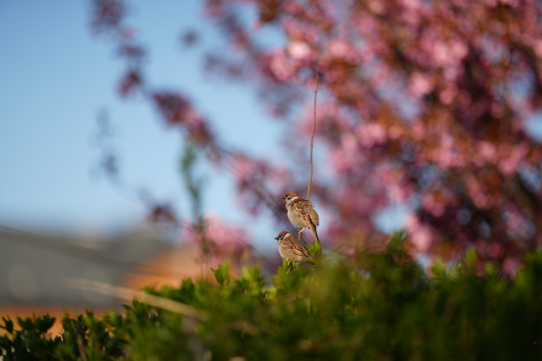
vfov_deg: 10.2
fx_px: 2032
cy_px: 180
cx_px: 271
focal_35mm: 135
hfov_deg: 15.2
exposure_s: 1/2500
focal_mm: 135
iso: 50
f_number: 1.4
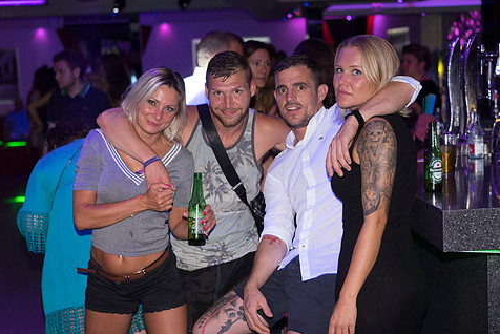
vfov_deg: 20.3
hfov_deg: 30.1
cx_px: 234
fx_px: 931
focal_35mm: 67
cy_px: 202
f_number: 3.2
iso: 1600
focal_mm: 55
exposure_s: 1/60
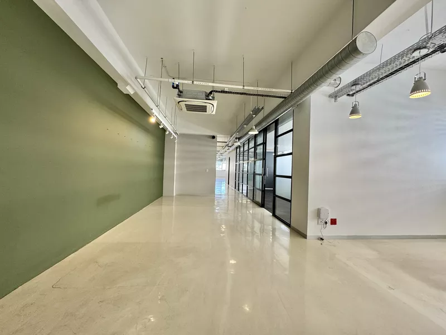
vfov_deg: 85.7
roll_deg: -2.2
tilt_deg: +1.0
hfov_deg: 102.1
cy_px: 168
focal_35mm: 14
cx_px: 223
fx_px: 180
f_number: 2.2
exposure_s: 1/100
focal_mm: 2.22
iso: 160
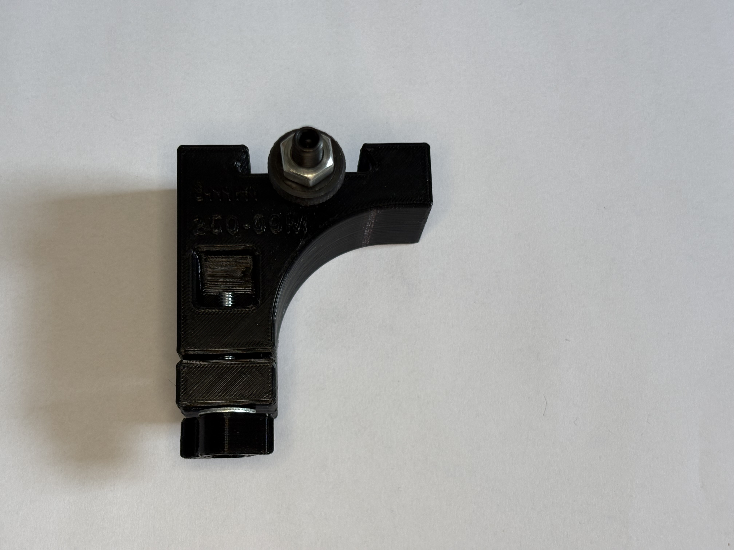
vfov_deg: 28.0
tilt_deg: -75.1
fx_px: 1103
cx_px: 367
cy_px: 275
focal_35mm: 52
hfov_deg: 36.8
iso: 50
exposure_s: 1/89
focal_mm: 5.96
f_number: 1.6
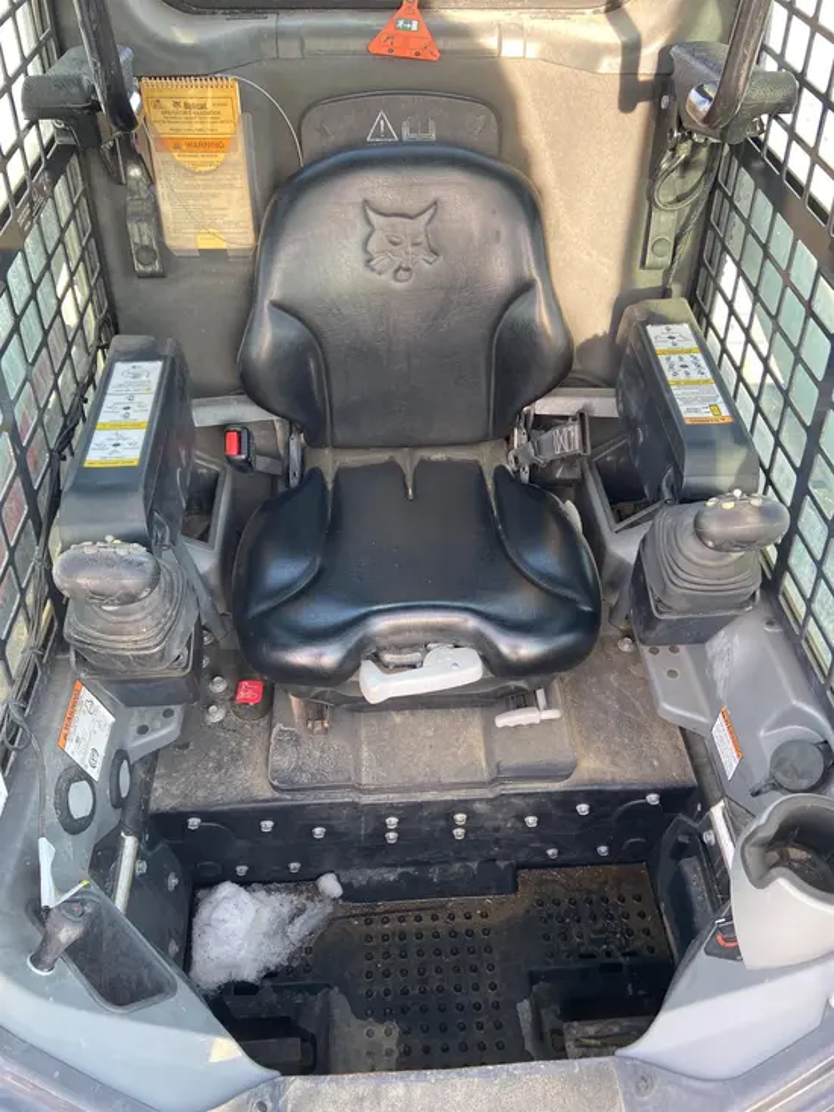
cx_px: 417
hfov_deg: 53.1
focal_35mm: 26
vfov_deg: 67.3
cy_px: 556
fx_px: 835
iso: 40
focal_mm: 4.25
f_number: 1.8
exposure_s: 1/121
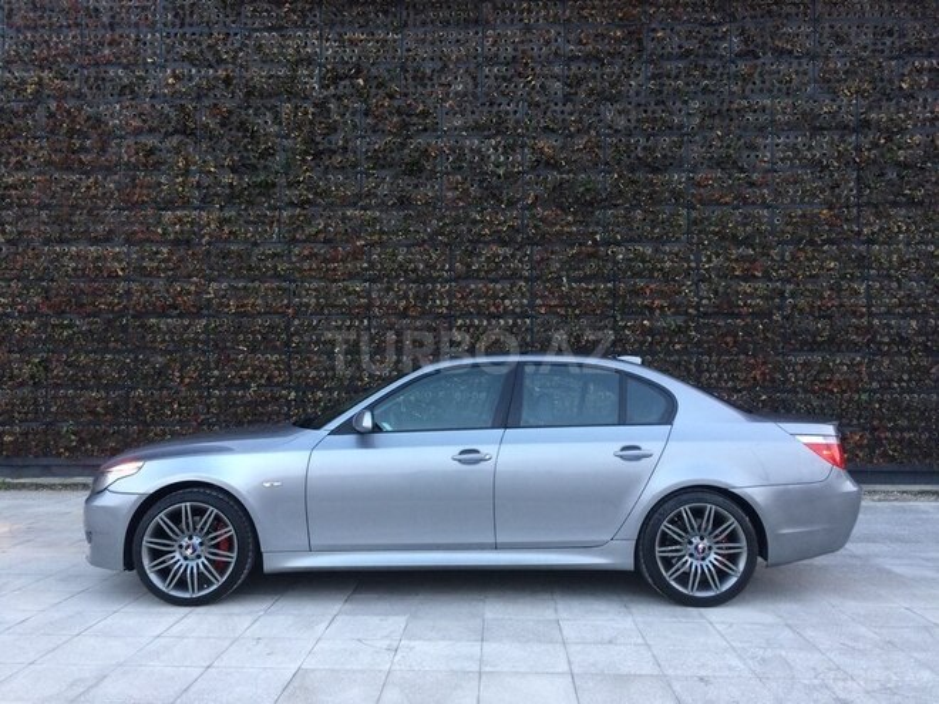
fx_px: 787
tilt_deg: +0.0
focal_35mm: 29
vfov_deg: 48.2
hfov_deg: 61.7
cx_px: 470
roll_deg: -0.7
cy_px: 352
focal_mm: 4.15
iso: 50
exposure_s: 1/33
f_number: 2.2
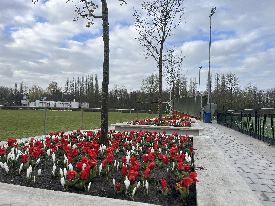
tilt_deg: +0.4
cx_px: 138
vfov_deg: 53.1
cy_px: 103
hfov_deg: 67.3
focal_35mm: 26
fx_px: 207
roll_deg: -1.3
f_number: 1.6
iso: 50
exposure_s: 1/2024
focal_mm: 5.1
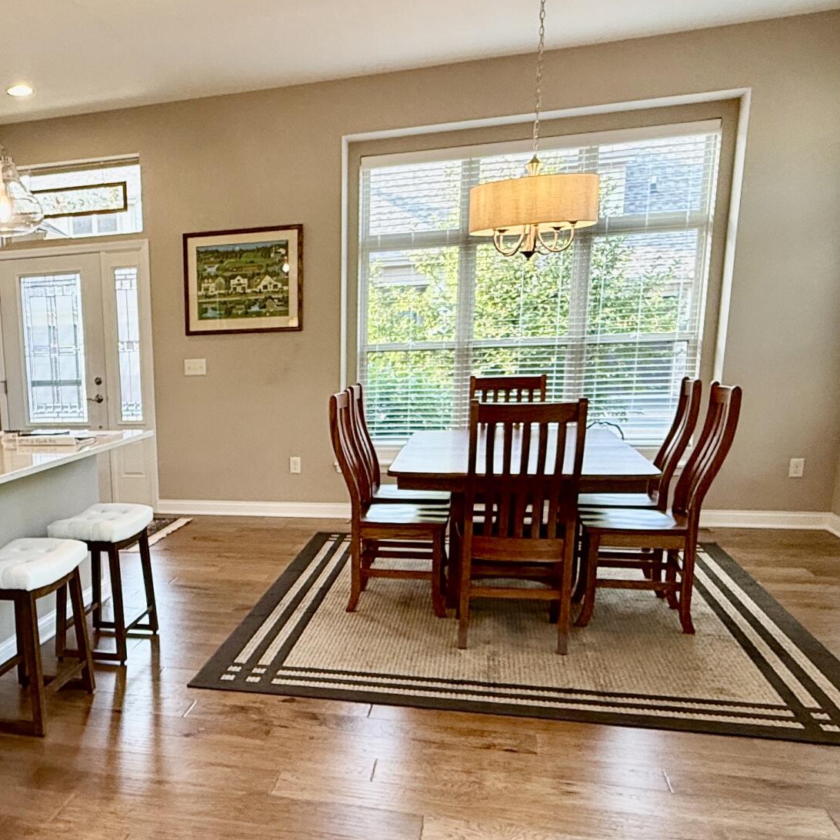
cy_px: 562
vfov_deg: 47.6
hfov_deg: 45.6
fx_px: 933
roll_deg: +1.8
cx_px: 152
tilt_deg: -12.2
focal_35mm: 34
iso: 160
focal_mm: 2.22
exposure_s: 1/120
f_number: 2.2
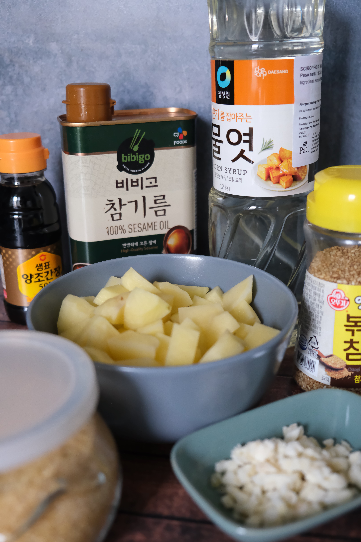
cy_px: 271
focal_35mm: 38
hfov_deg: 35.1
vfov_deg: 50.7
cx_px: 180
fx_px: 572
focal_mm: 25.4
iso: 3200
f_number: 3.2
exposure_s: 1/34
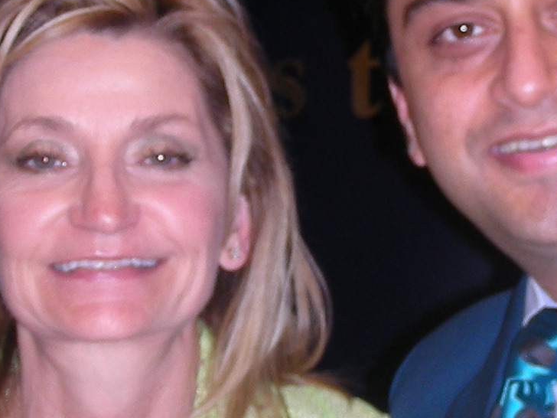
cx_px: 405
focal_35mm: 98
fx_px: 1577
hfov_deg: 19.9
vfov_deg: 15.1
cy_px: 271
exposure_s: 1/60
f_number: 3.5
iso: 68
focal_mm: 6.3
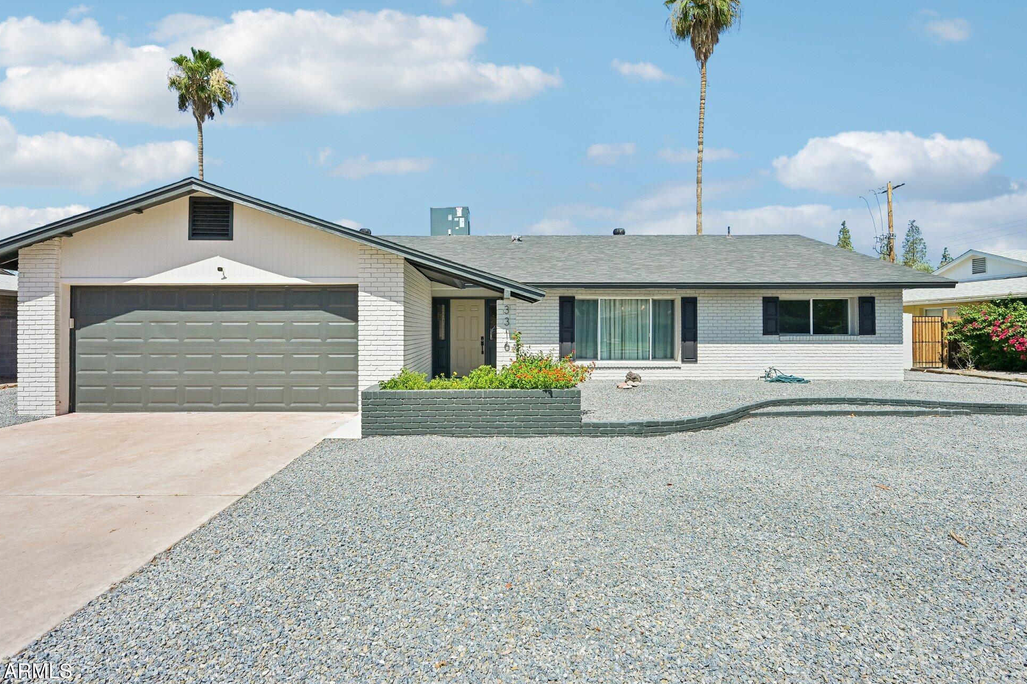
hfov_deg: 86.9
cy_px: 343
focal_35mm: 19
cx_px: 492
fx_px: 542
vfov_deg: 64.5
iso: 640
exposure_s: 1/2500
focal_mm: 18.5
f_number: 8
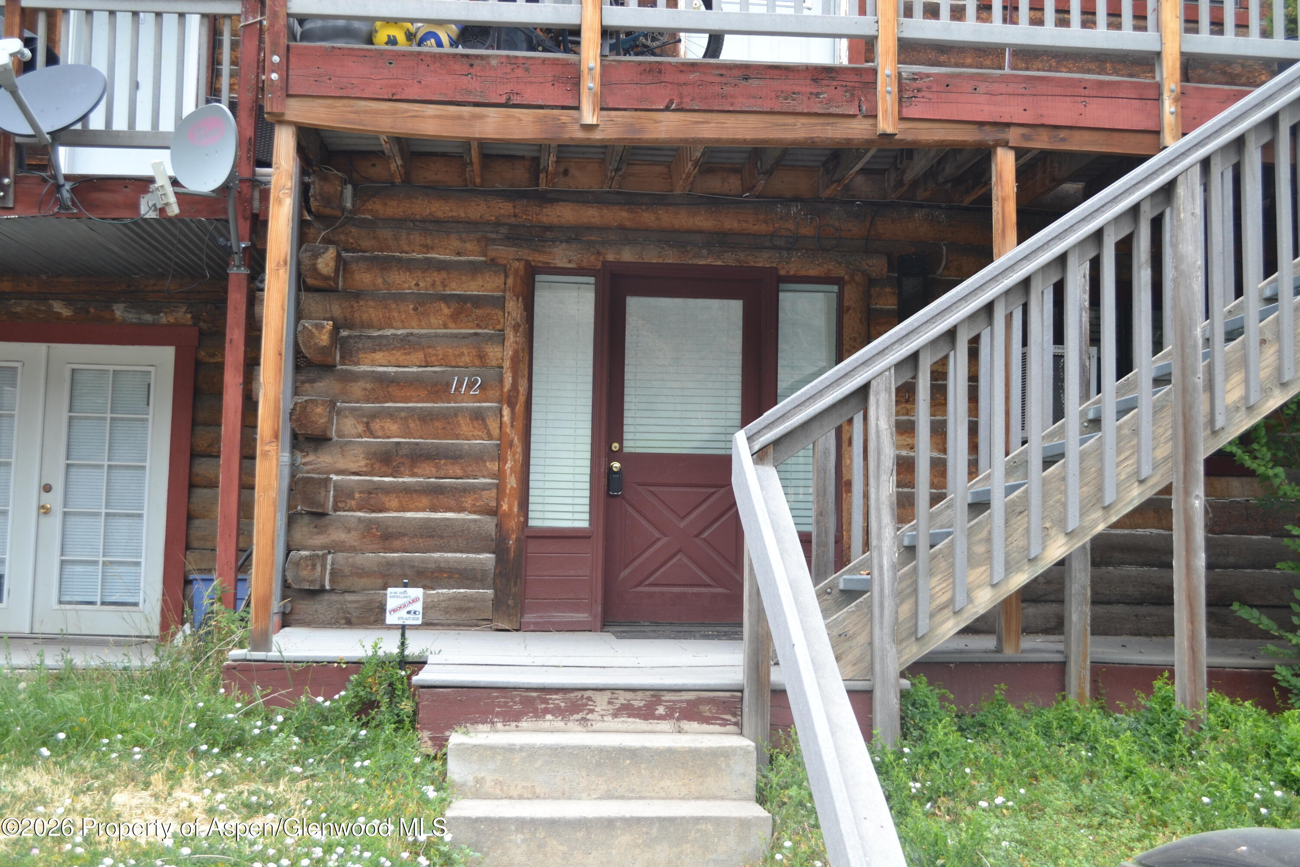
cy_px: 434
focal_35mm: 39
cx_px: 650
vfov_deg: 34.2
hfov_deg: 49.6
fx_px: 1408
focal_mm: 26
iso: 250
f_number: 5.6
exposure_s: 1/125
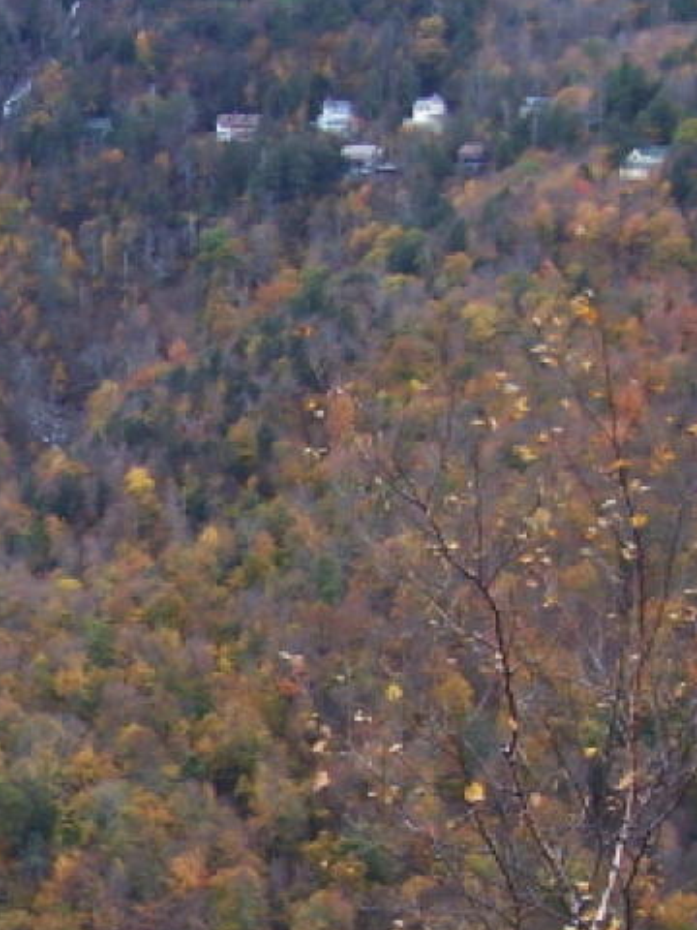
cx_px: -279
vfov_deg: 18.0
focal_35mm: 108
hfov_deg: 13.1
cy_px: 772
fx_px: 2899
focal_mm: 6.3
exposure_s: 1/250
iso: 80
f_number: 2.8
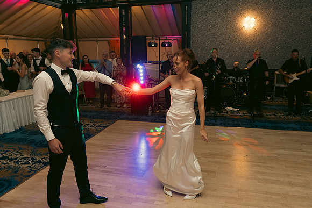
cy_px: 104
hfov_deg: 65.5
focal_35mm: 28
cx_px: 156
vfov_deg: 46.4
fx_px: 243
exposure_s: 1/200
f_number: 3.5
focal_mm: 28
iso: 2500
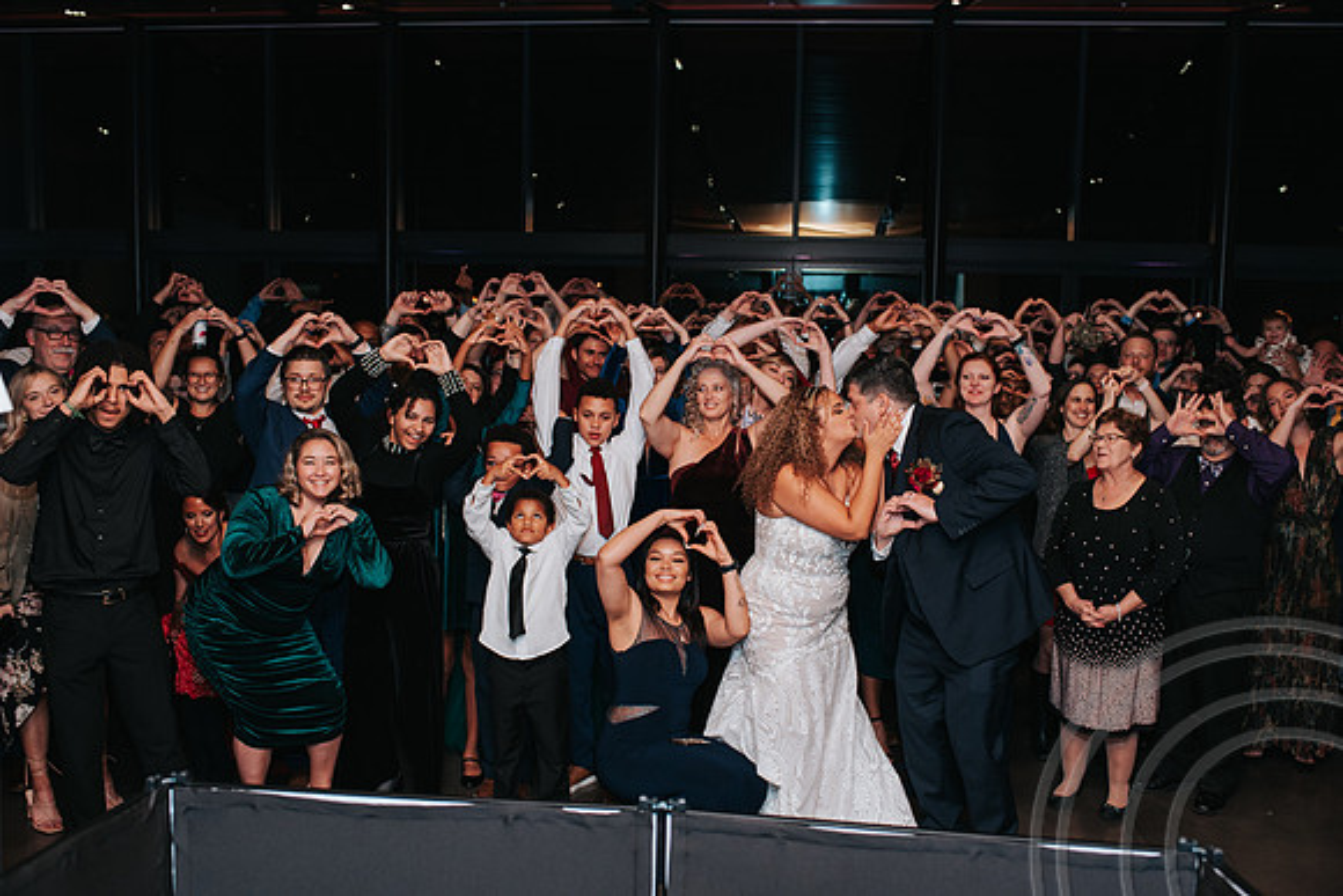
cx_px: 672
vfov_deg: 37.9
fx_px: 1306
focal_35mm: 35
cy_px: 448
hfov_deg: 54.4
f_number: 3.5
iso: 1000
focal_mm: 35
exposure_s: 1/200
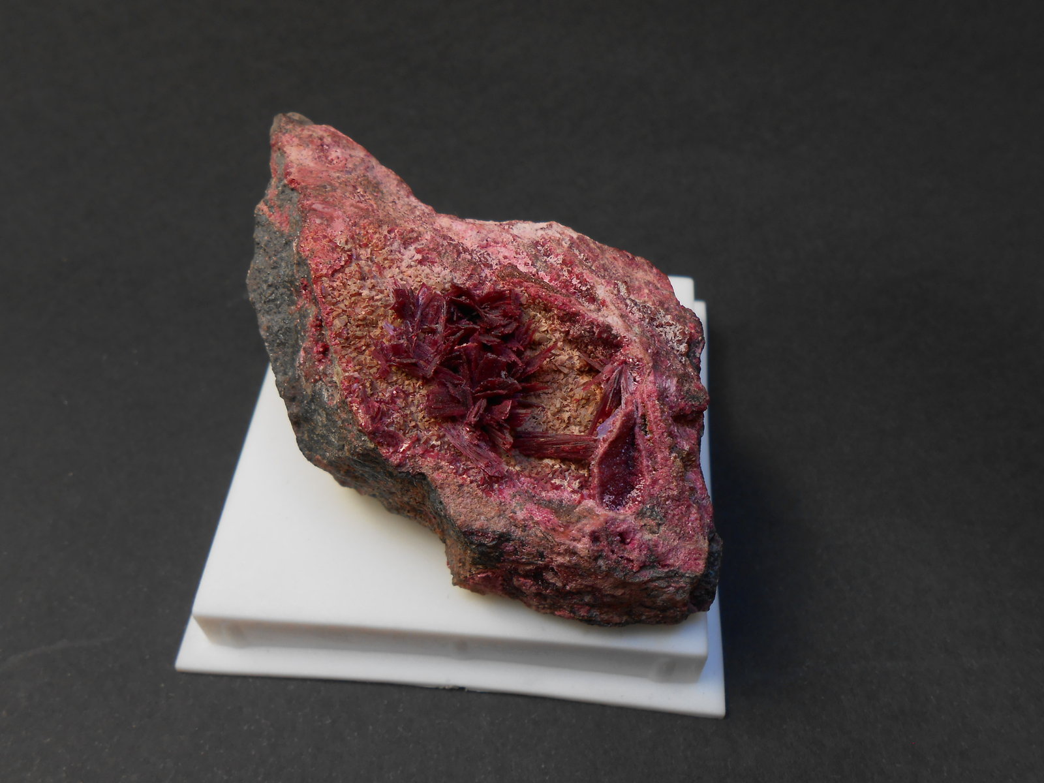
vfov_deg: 46.8
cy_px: 392
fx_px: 905
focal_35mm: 30
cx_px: 522
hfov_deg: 60.0
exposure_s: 1/50
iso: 80
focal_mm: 5.3
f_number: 3.8
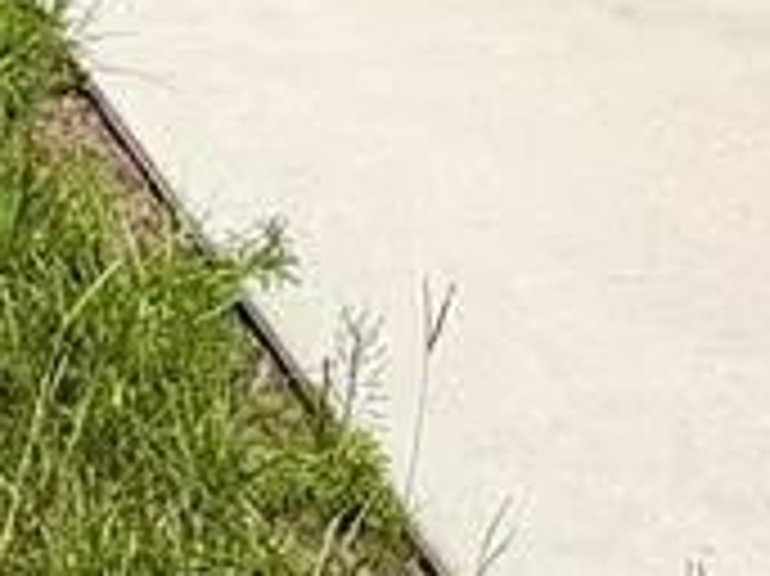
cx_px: -581
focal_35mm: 84
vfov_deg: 13.8
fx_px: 1867
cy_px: -702
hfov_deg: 18.6
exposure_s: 1/1285
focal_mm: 2.22
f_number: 2.2
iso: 20
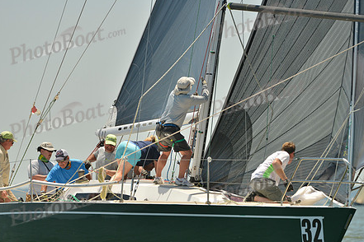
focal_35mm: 447
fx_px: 4519
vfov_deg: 3.1
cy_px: 150
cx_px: 169
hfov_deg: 4.6
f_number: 5.6
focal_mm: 340
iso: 200
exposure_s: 1/1250
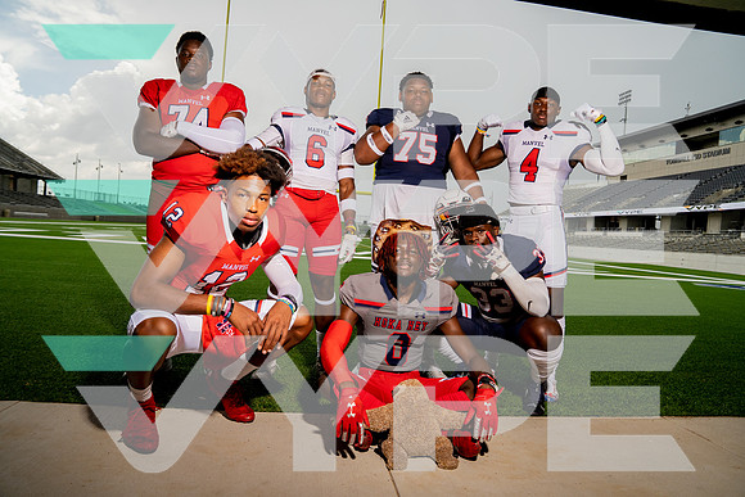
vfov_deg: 53.2
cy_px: 248
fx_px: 497
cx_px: 372
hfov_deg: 73.7
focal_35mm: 24
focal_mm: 24
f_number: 5
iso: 1000
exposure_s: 1/1600
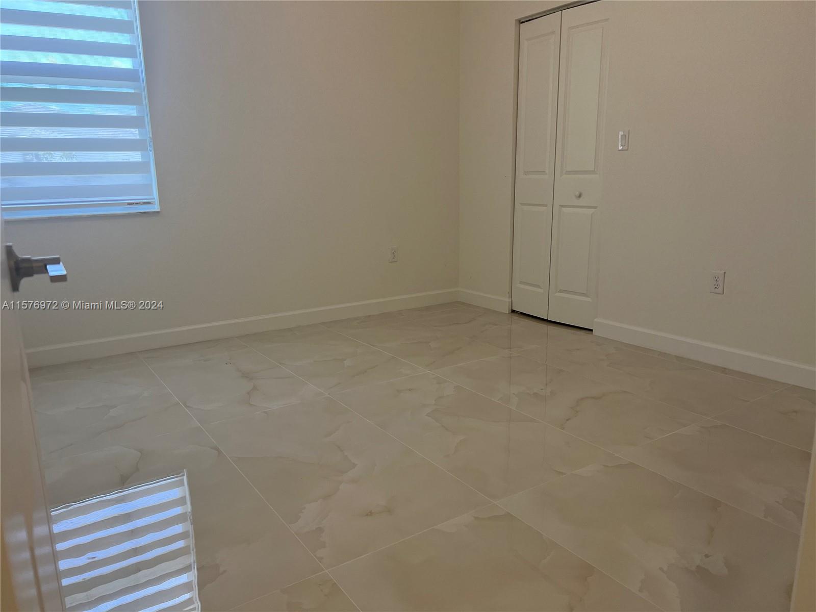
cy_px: 306
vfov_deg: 53.1
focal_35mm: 26
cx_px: 408
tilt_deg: -13.4
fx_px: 613
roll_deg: +1.2
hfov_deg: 67.3
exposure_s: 1/120
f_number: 1.5
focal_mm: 5.7
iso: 80
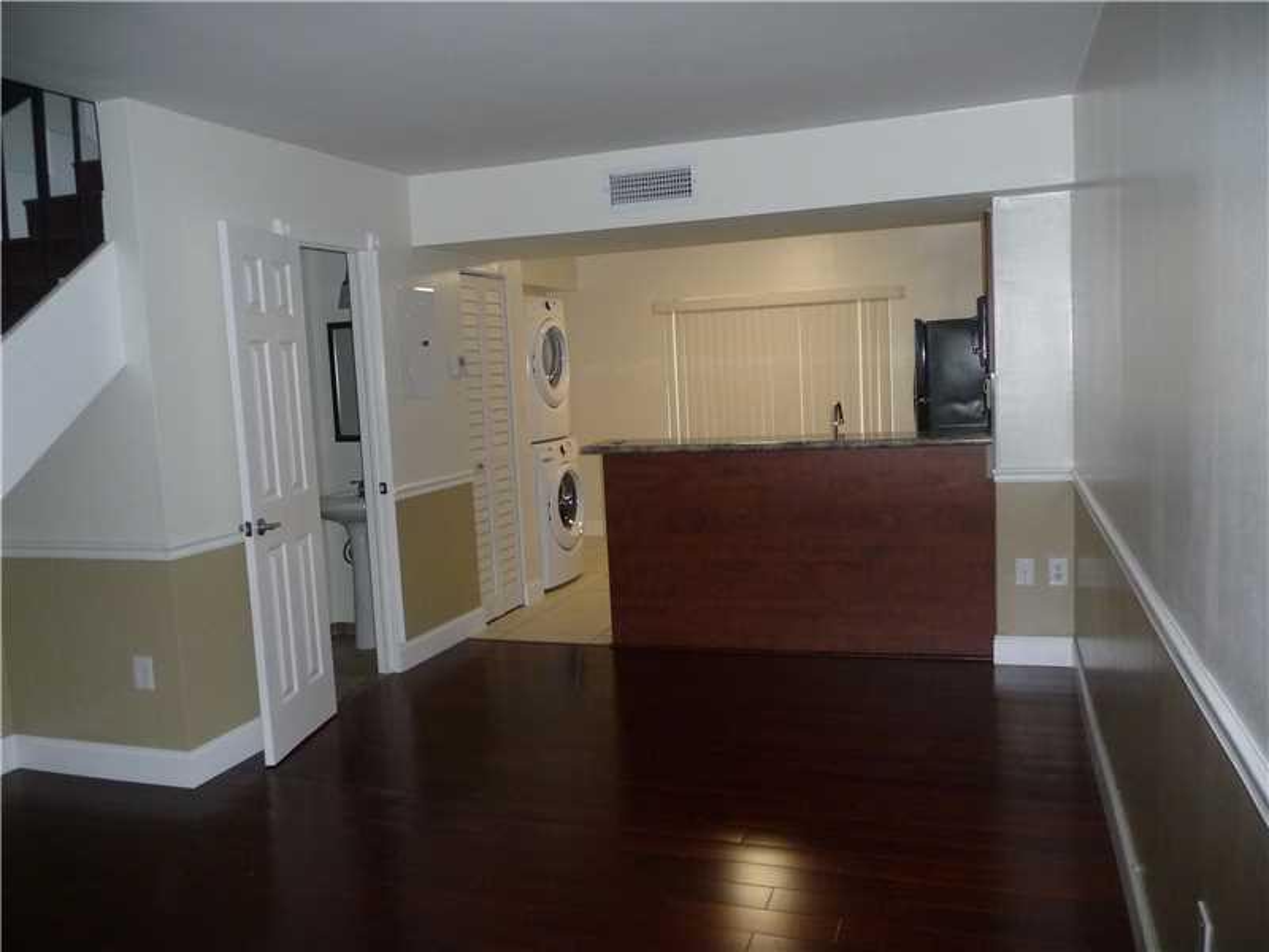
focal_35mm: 28
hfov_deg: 63.4
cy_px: 476
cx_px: 634
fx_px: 1026
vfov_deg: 49.7
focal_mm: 4.7
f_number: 3.3
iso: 320
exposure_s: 1/30
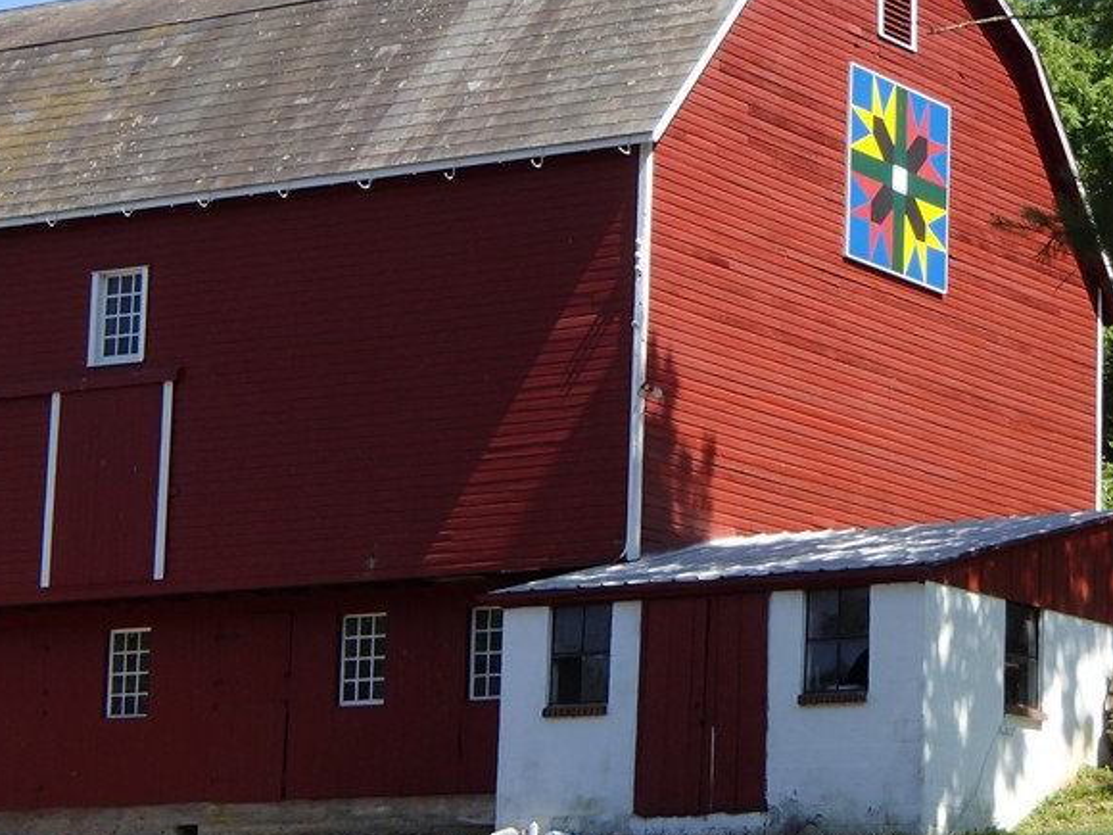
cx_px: 746
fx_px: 3890
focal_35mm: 121
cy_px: 297
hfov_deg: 16.2
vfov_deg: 12.2
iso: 100
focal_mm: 14
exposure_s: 1/200
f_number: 5.9
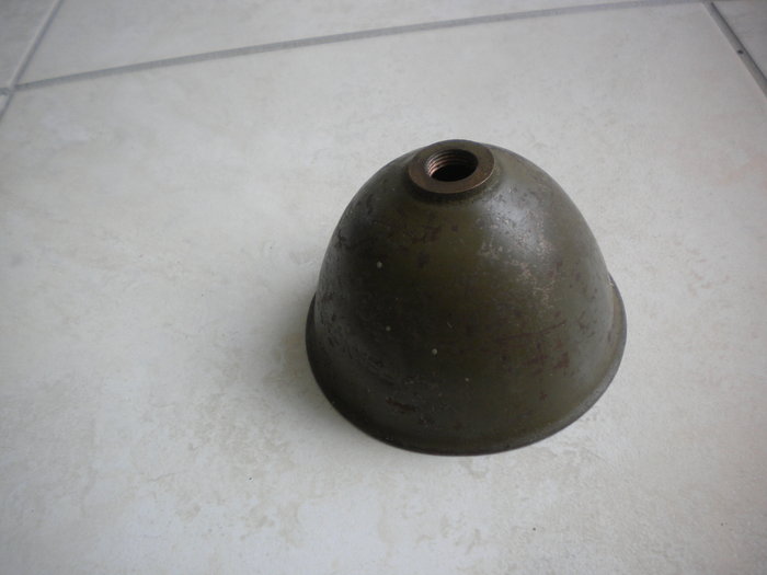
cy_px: 288
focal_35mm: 35
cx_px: 384
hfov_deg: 52.6
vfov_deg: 40.7
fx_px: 776
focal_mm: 6.3
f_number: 3.1
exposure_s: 1/71
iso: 109
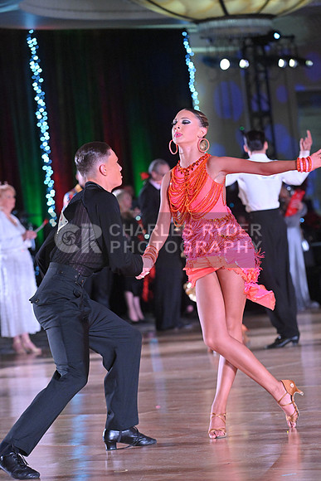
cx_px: 160
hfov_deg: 10.2
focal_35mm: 135
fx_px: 1804
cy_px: 240
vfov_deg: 15.2
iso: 5000
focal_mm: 135
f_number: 5
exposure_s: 1/400
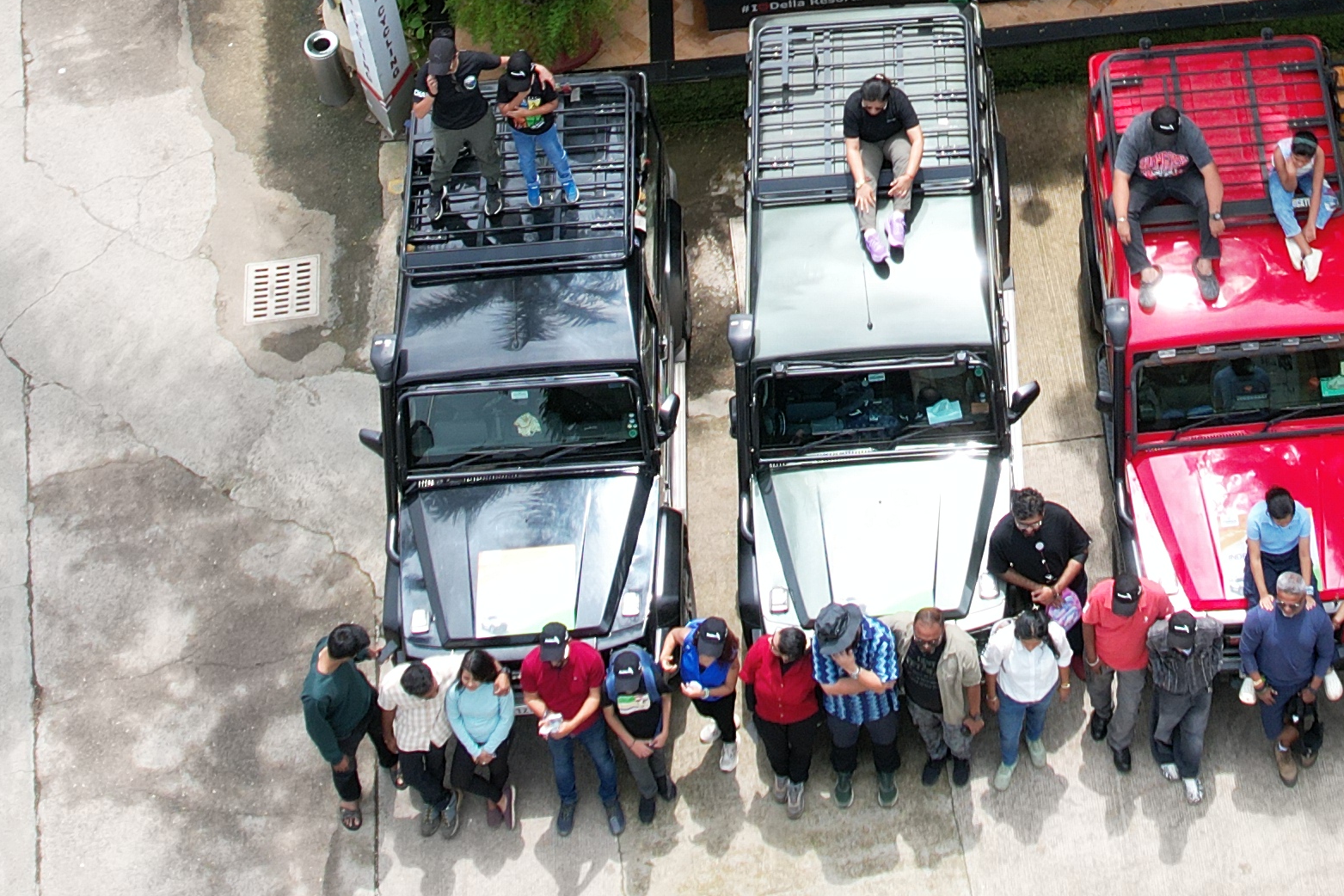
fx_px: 2874
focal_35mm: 77
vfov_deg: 16.5
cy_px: -341
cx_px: 1040
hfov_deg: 25.9
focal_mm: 8.38
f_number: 2.8
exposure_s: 1/1000
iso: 120
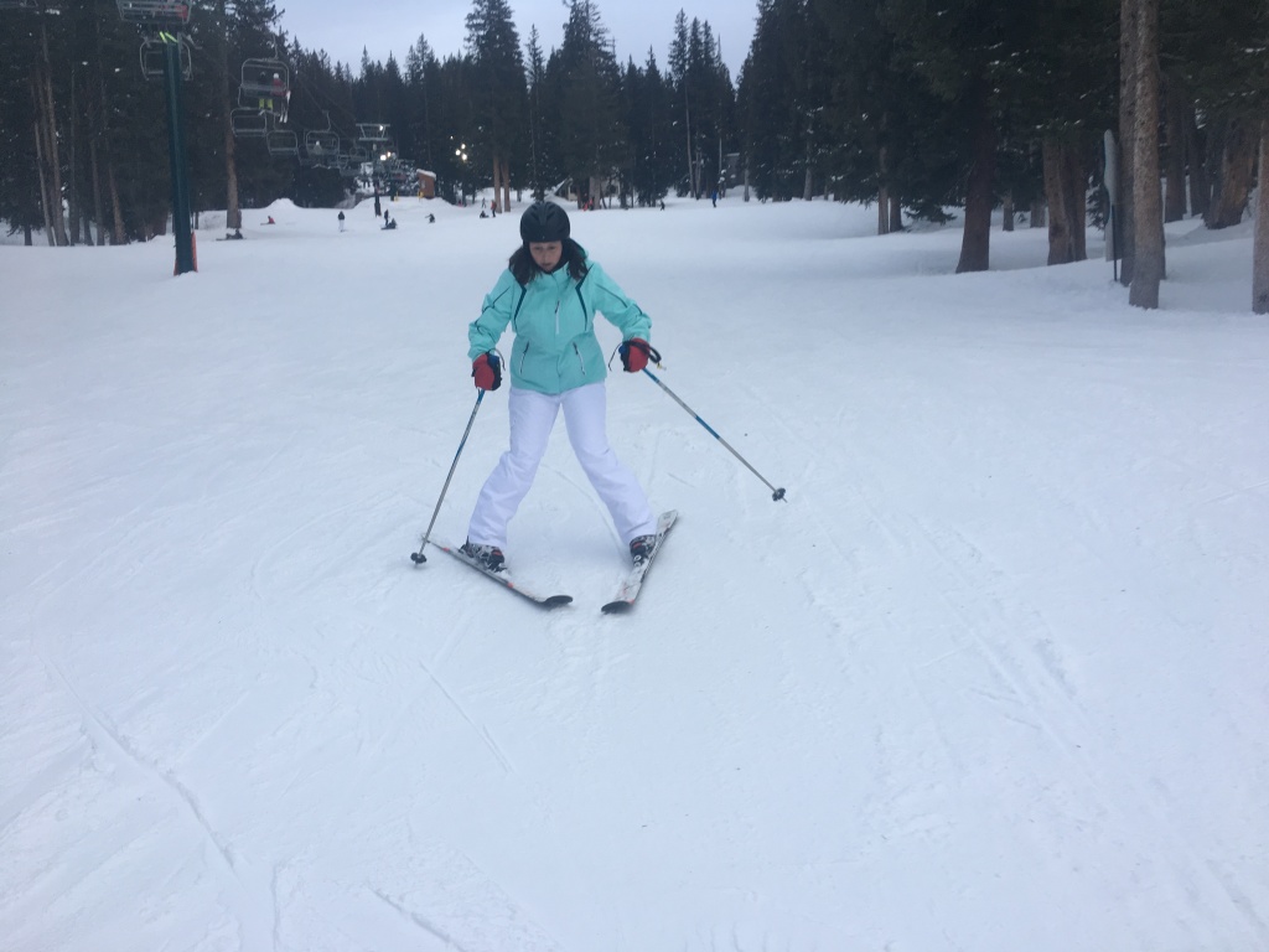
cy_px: 476
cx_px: 634
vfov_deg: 48.2
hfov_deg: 61.7
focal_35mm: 29
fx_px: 1063
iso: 32
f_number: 2.2
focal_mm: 4.15
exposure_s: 1/120
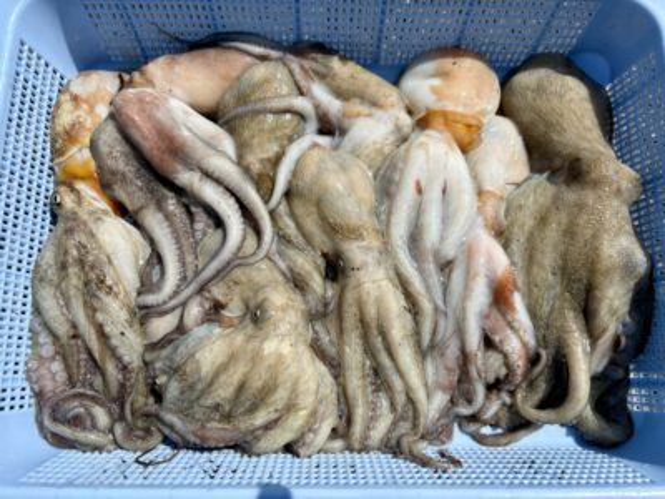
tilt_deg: -78.9
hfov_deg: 67.3
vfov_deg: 53.1
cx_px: 332
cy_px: 250
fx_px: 499
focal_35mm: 26
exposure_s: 1/4950
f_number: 1.6
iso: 50
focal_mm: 5.96
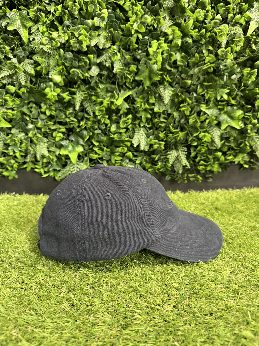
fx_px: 239
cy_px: 173
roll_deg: +0.8
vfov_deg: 71.6
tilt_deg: -11.2
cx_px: 130
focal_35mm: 24
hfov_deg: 56.8
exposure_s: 1/60
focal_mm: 6.76
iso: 800
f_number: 1.78
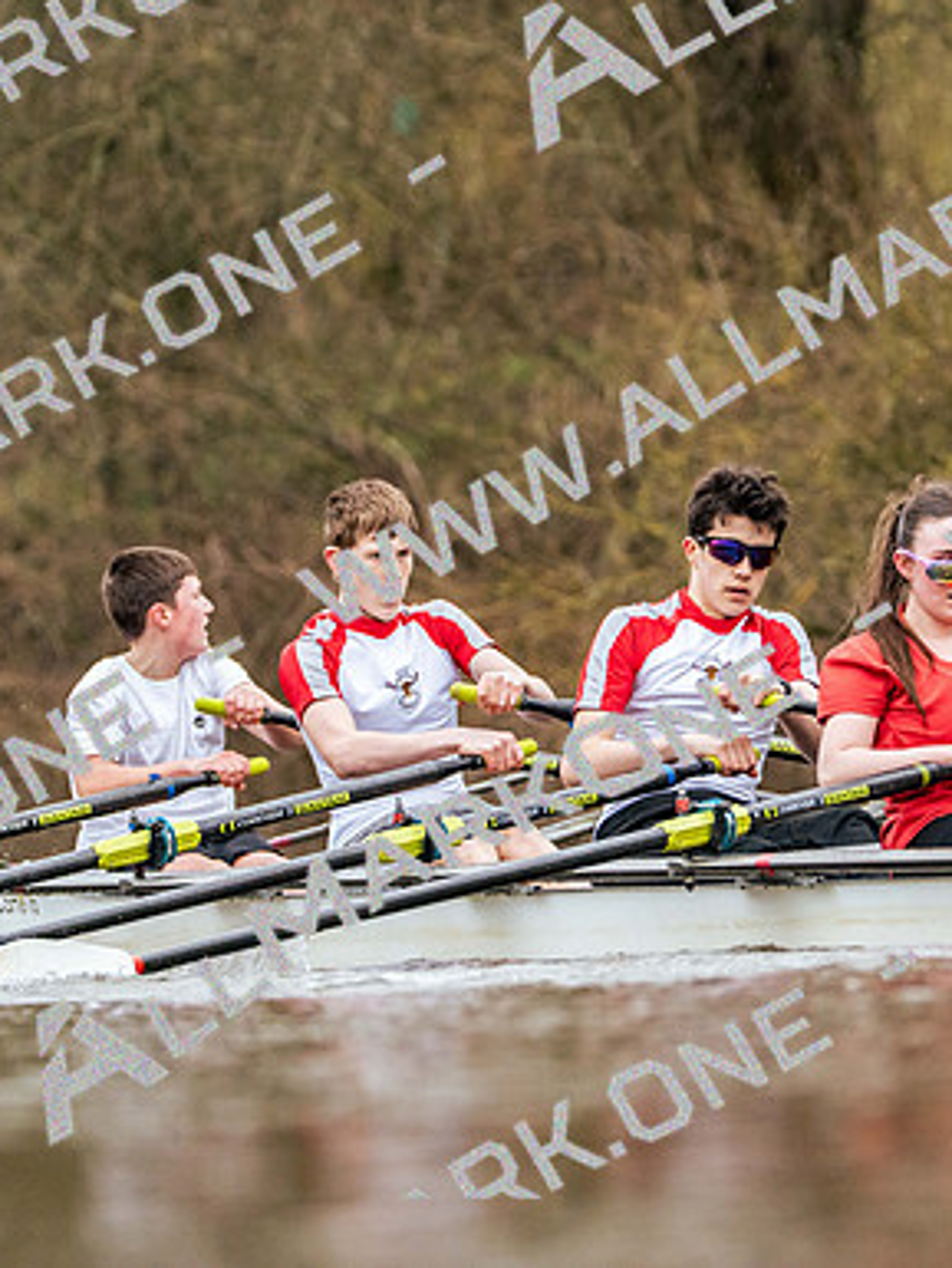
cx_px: 705
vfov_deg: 3.6
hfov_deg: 2.7
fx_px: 20450
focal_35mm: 558
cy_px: 634
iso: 4000
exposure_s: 1/2000
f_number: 6.3
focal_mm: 385
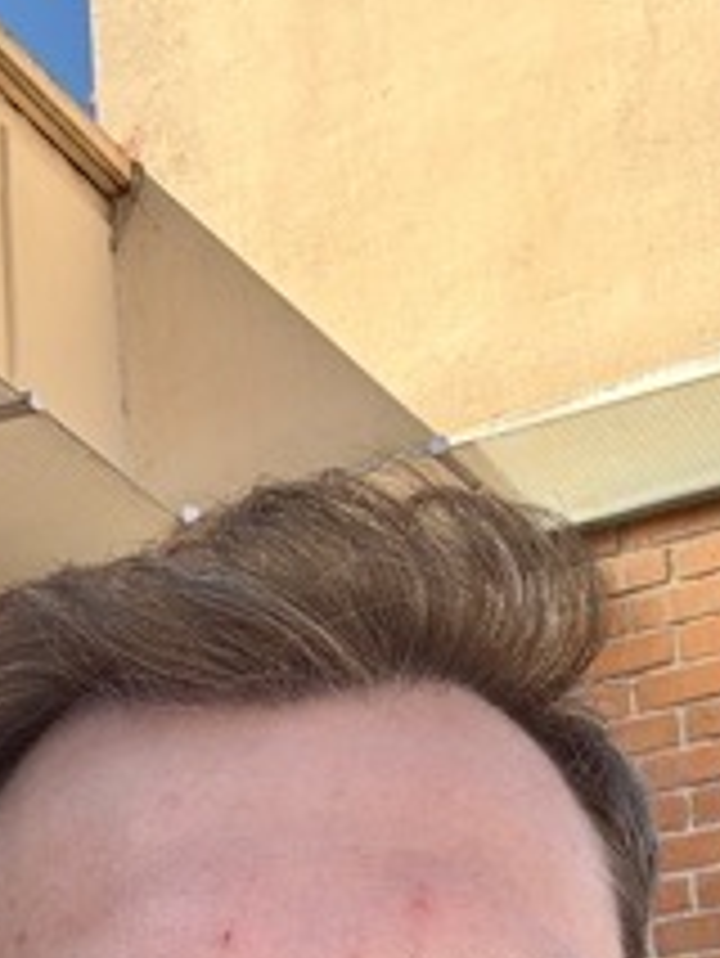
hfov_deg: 20.4
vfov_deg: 24.6
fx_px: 1995
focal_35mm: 72
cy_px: 1129
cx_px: 288
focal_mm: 2.69
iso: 25
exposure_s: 1/270
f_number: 1.9
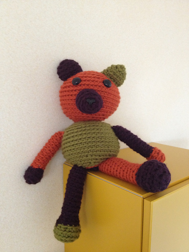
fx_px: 255
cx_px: 94
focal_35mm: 35
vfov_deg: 52.6
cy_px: 126
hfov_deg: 40.7
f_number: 2.4
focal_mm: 4.28
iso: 320
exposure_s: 1/20
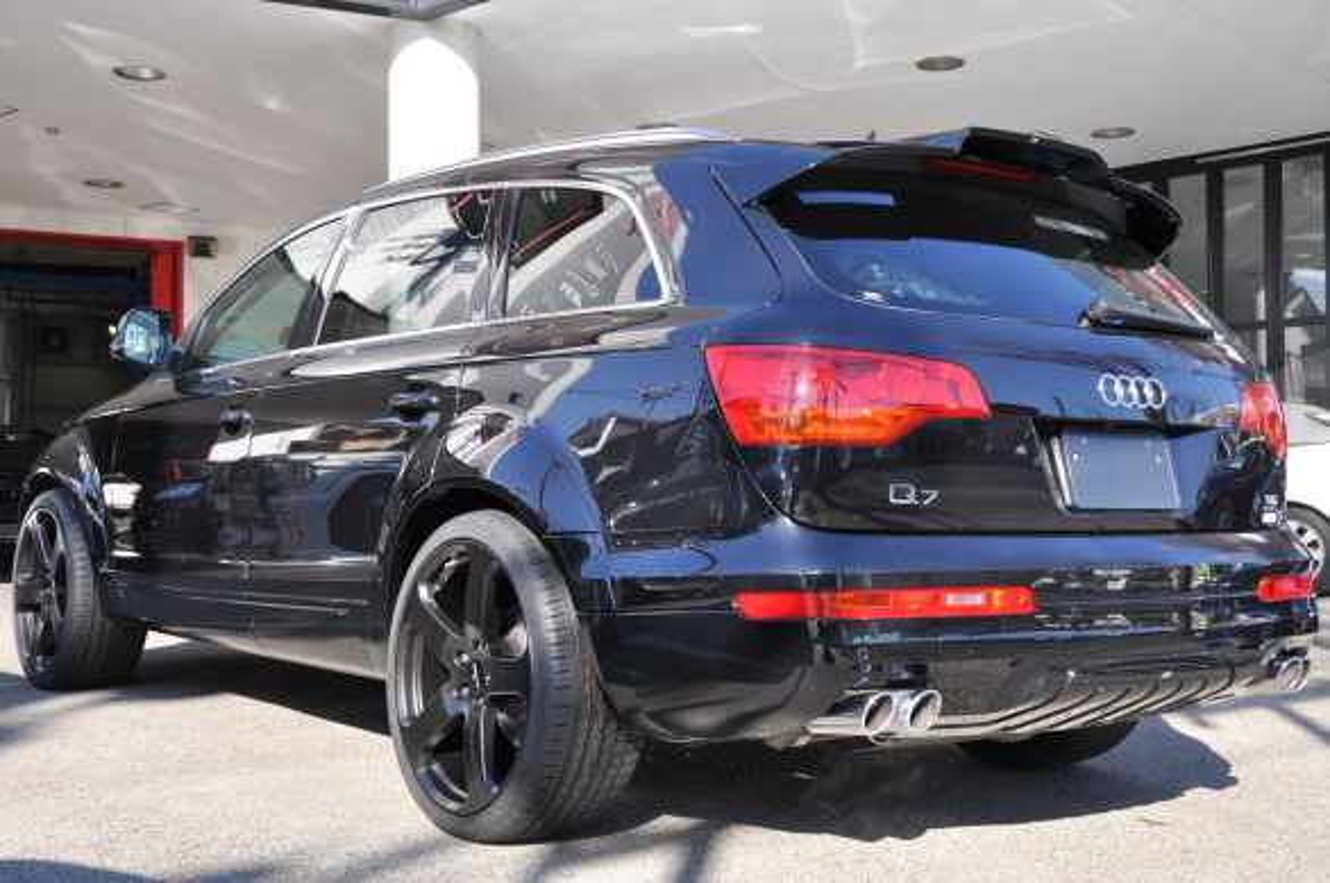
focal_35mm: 45
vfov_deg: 29.8
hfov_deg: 43.7
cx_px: 665
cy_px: 442
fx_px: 1660
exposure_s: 1/100
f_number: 10
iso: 200
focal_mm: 30
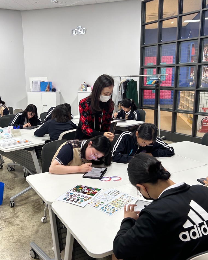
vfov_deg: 52.8
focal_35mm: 34
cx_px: 66
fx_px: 262
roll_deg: +1.4
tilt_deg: -10.4
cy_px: 130
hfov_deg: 42.6
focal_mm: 5.7
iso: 80
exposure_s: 1/60
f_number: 1.5
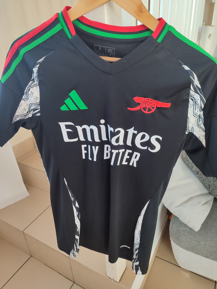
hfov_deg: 54.9
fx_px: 209
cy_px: 144
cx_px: 108
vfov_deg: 69.4
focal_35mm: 25
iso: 215
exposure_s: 1/25
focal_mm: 5.95
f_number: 1.89
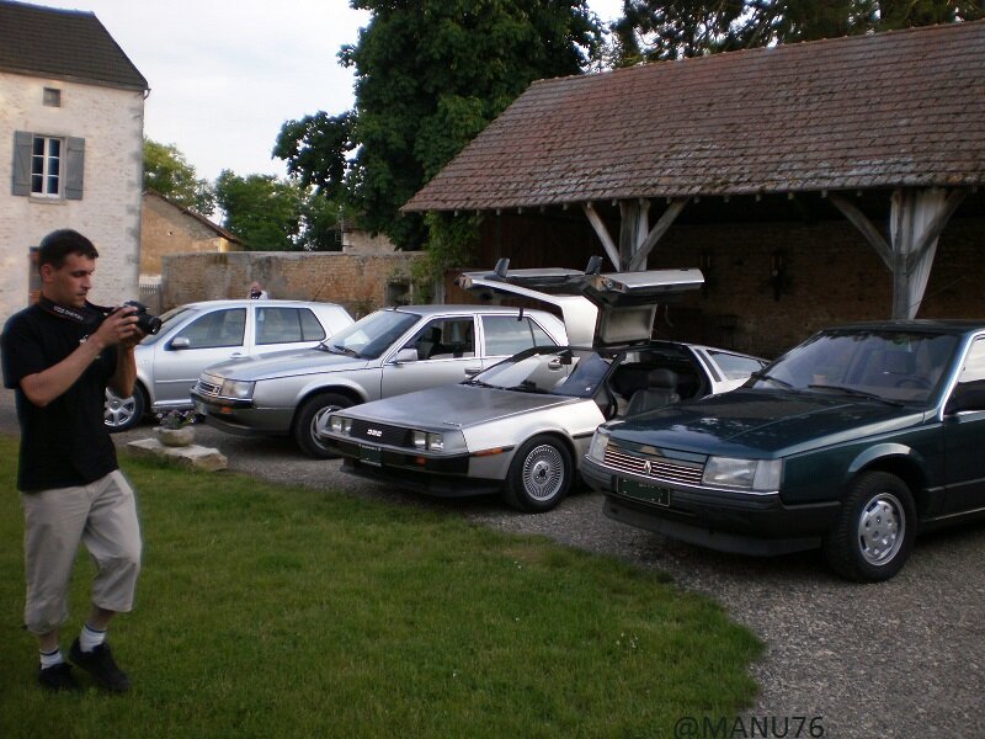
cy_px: 370
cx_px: 492
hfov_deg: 51.4
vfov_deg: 39.7
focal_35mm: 36
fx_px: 1024
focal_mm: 6.3
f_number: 3.1
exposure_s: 1/250
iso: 100
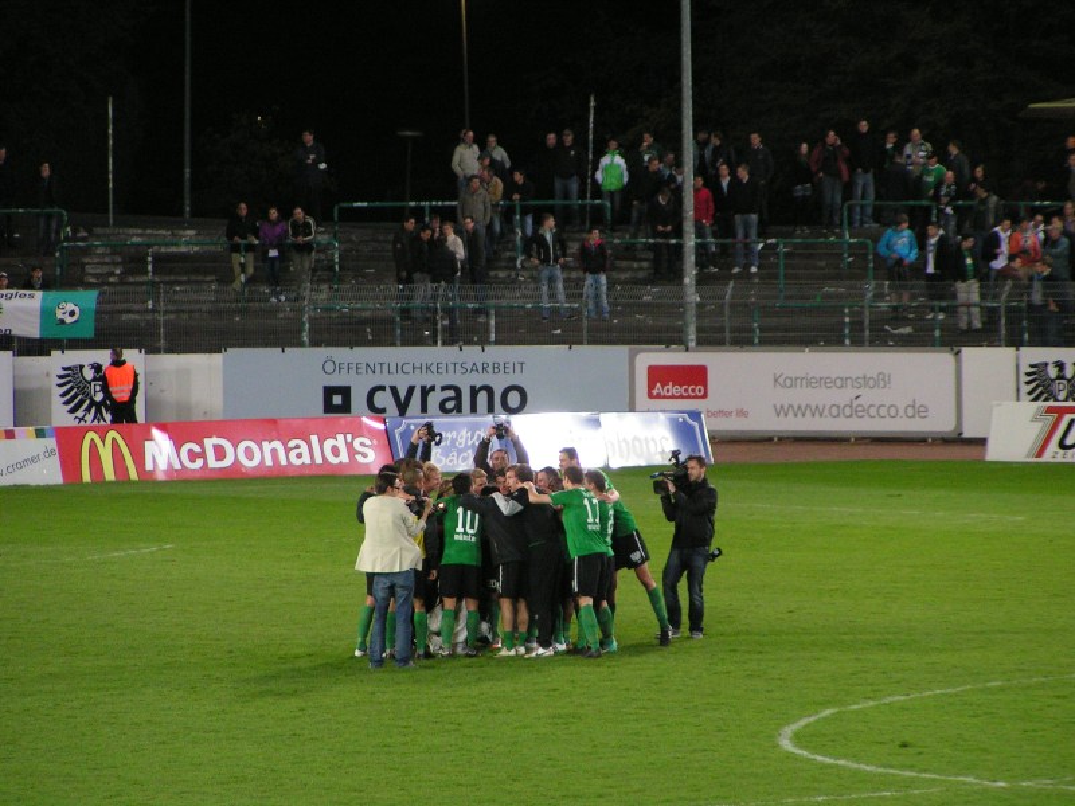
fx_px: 8416
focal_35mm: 271
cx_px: 538
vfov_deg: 5.5
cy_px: 403
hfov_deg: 7.3
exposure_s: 1/40
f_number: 3.5
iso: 200
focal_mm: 41.4
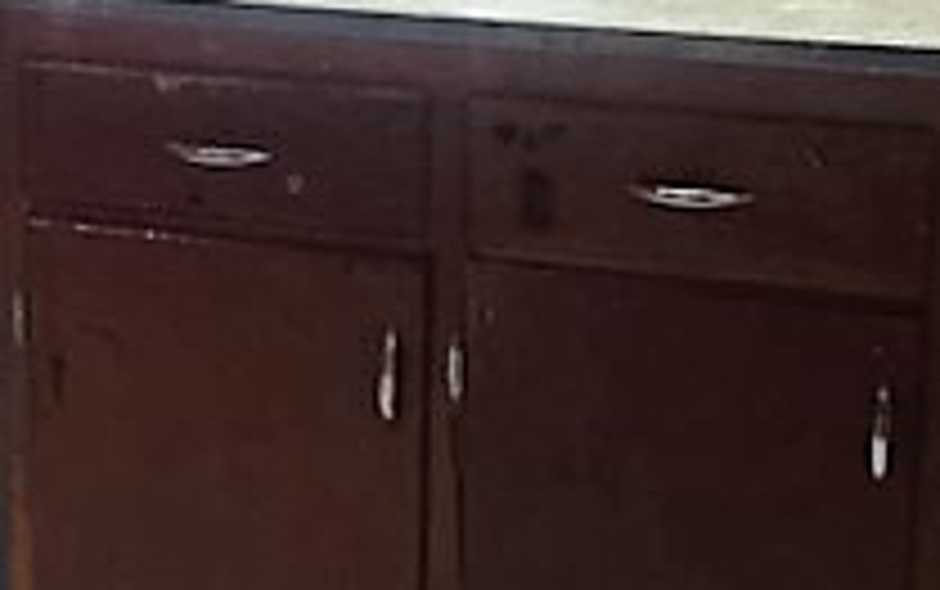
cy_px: 59
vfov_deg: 13.8
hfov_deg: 21.8
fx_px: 2410
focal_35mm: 94
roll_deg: -1.0
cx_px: 216
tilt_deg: -13.5
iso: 80
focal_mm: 4.15
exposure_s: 1/30
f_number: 2.2
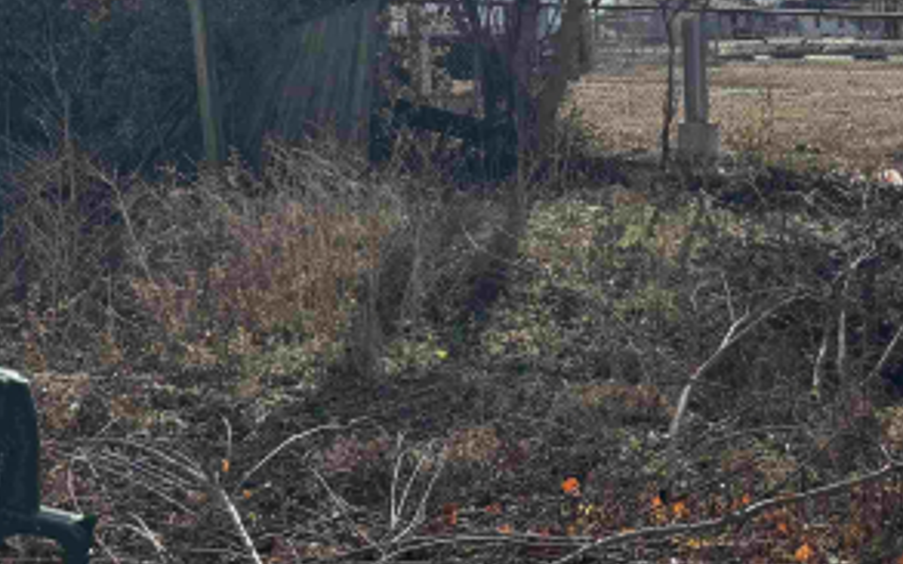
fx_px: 1427
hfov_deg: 31.9
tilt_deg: -7.0
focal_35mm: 58
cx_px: 935
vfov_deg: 22.3
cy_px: 225
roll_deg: +0.9
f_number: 1.78
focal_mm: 6.76
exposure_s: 1/4608
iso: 80
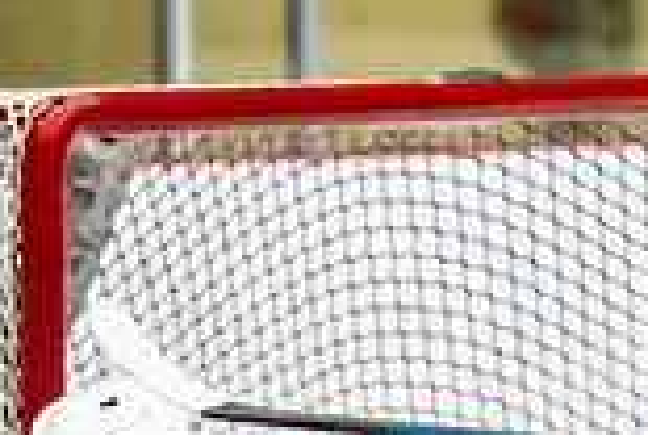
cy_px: 624
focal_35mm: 634
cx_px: 388
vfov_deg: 2.2
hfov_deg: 3.2
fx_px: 11434
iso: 2000
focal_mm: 160
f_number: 3.2
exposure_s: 1/640
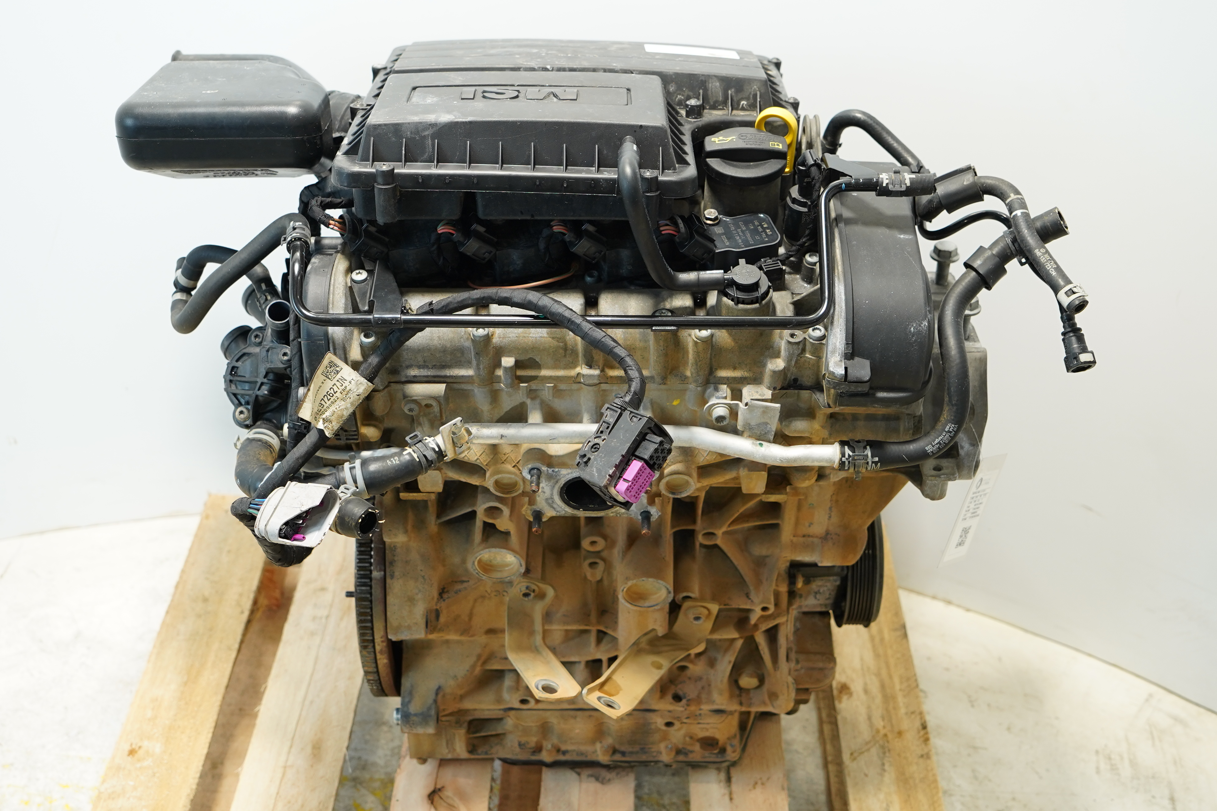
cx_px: 608
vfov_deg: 31.9
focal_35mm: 42
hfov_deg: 46.4
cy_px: 406
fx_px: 1420
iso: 640
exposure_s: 1/160
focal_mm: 28
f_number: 4
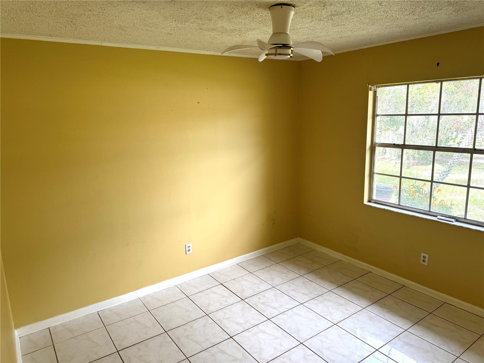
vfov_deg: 56.8
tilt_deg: -12.9
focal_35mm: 24
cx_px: 242
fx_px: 336
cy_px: 182
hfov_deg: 71.6
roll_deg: +2.0
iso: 80
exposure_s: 1/137
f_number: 1.78
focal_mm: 6.76
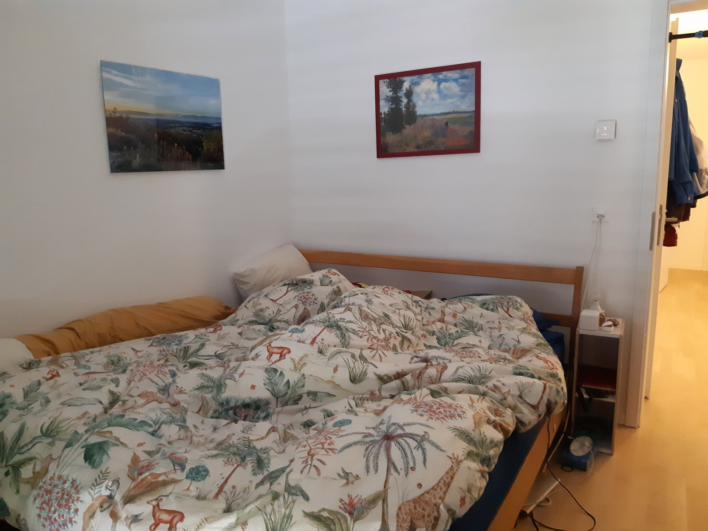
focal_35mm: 26
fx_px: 532
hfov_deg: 67.3
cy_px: 266
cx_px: 354
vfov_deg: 53.1
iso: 500
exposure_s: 1/25
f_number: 1.7
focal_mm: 3.93
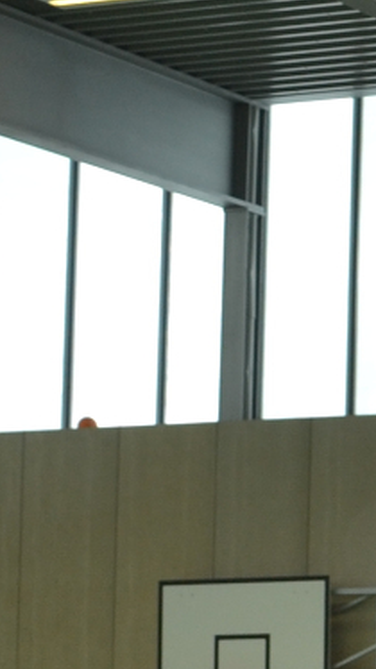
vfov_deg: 12.4
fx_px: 3053
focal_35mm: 172
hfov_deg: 6.4
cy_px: 691
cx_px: 1167
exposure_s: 1/125
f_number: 4
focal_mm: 20
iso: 160
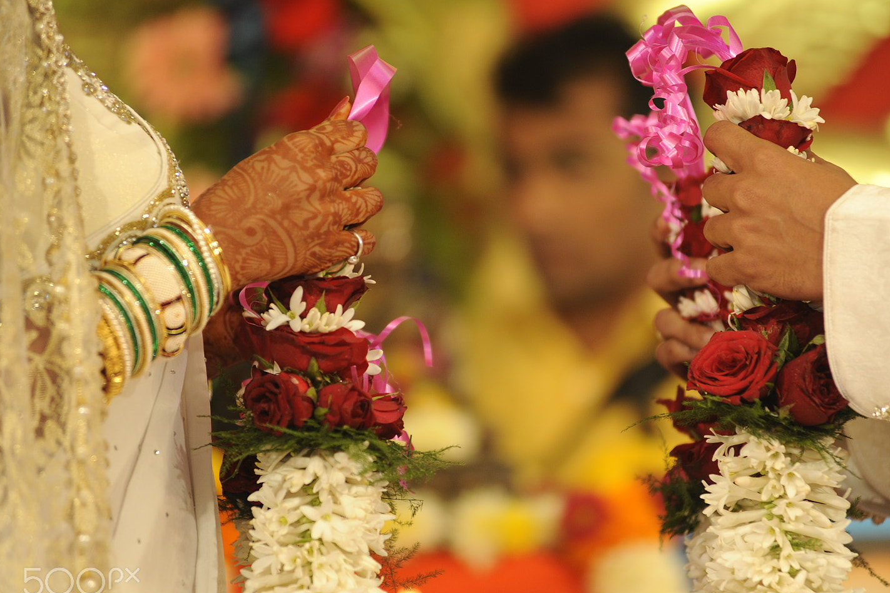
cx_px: 485
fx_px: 5560
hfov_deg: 9.2
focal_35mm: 225
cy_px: 331
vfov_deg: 6.1
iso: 640
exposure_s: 1/250
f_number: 2.8
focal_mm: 200
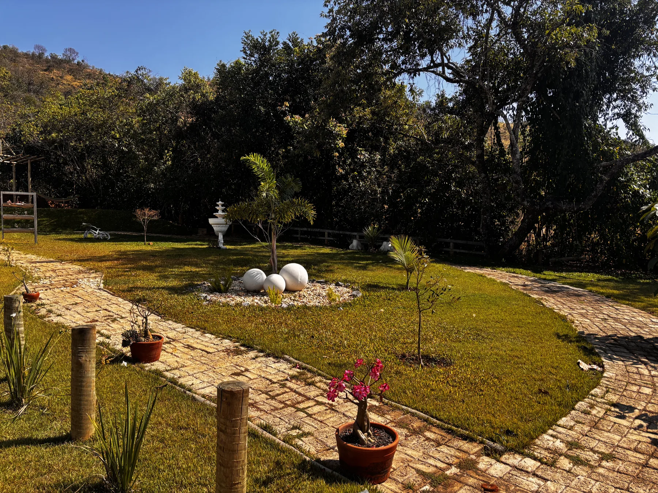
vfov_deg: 53.1
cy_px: 246
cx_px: 329
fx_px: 494
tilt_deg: -0.8
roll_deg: +0.2
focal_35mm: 26
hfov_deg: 67.3
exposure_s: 1/1845
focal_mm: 5.96
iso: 50
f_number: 1.6
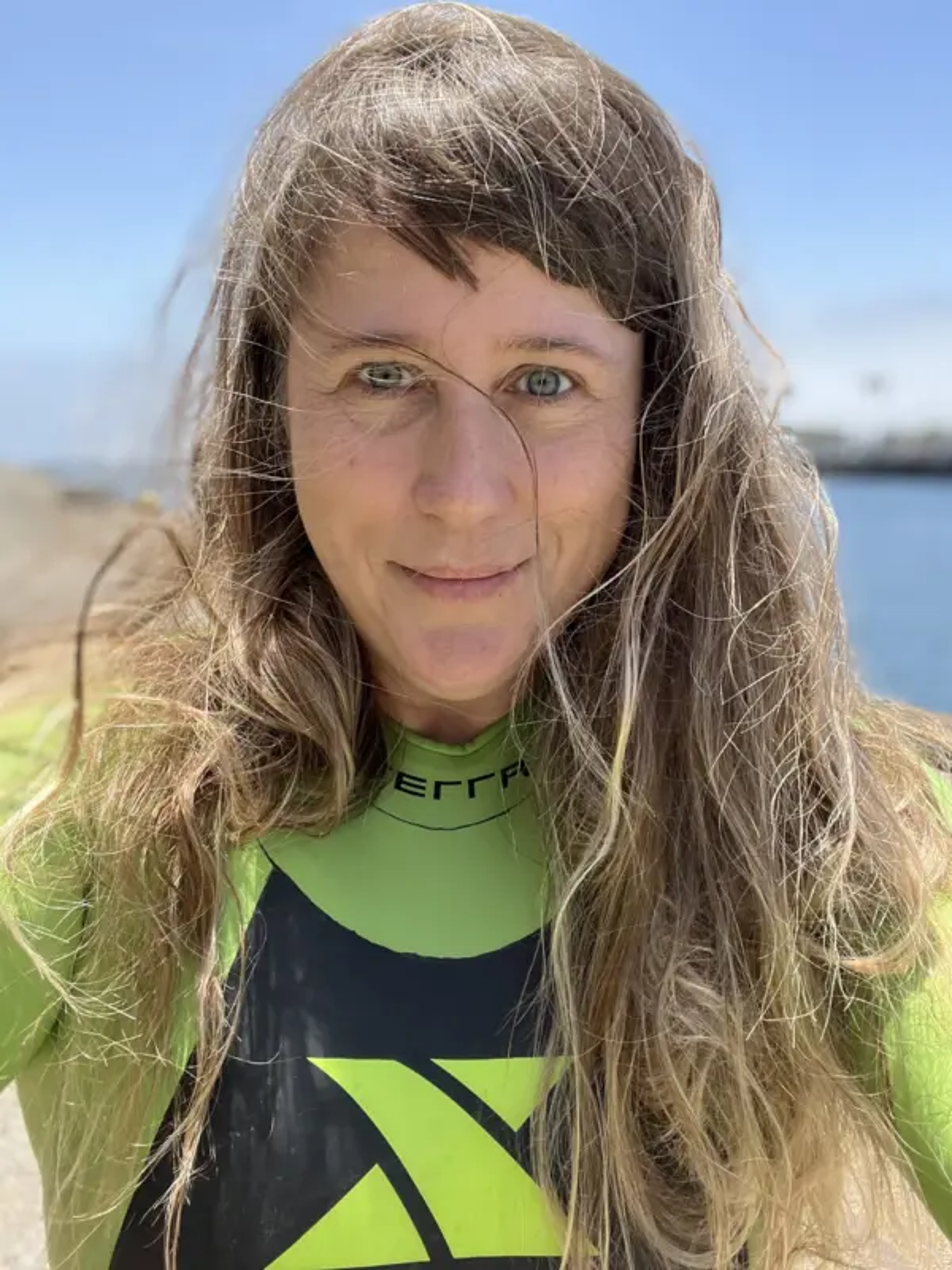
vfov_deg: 60.0
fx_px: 1100
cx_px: 476
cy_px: 635
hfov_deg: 46.8
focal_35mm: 30
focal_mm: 2.71
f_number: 2.2
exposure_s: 1/320
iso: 32
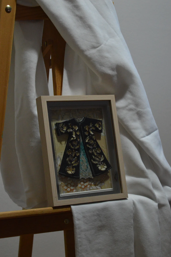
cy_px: 130
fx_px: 595
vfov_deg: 24.3
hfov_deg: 16.4
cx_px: 86
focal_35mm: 84
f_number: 5.6
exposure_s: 1/15
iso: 2500
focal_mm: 55
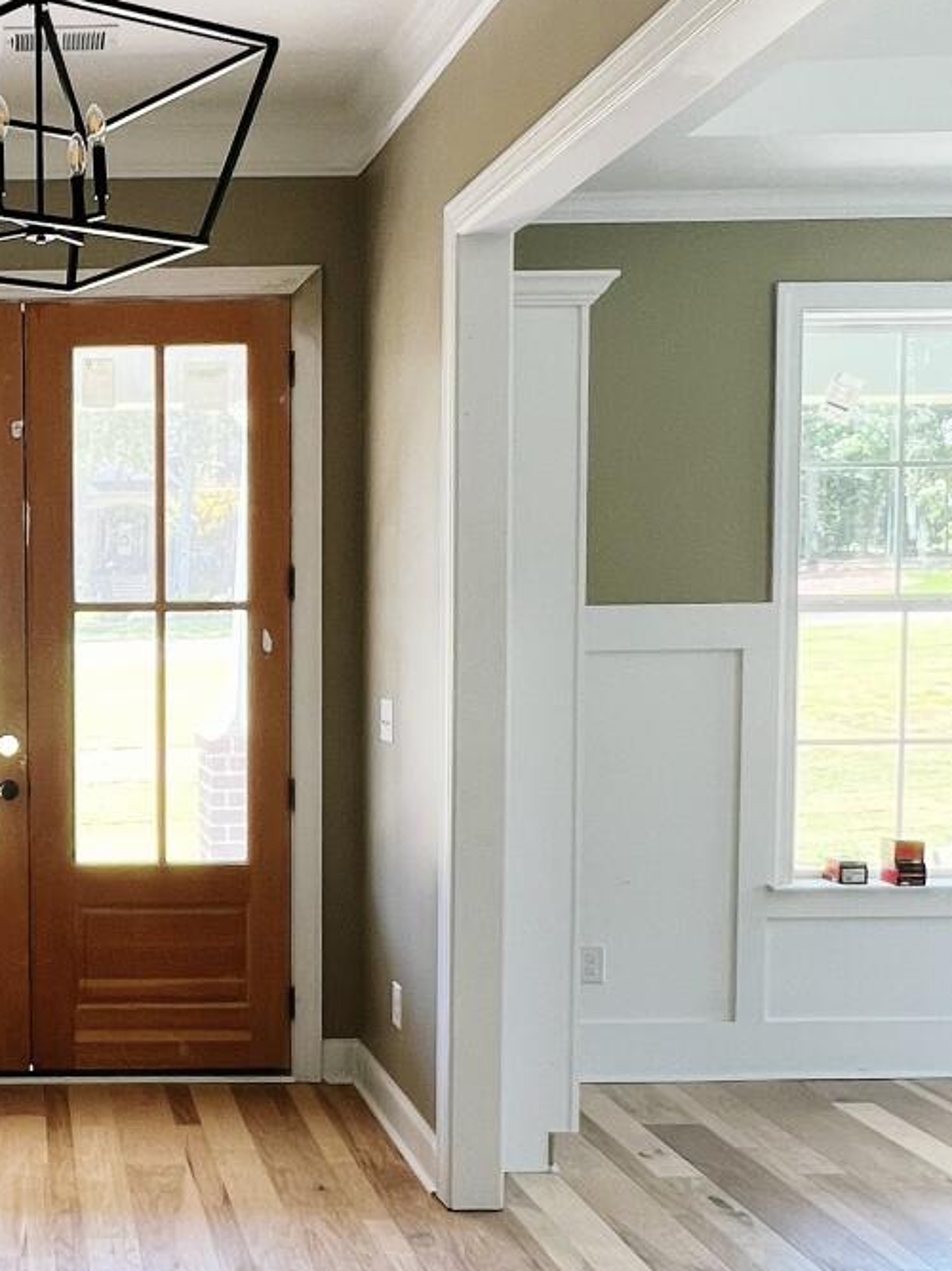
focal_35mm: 39
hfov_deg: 33.5
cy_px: 705
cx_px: -13
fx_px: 1431
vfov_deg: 47.8
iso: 50
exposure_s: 1/99
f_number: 1.8
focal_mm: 1.57
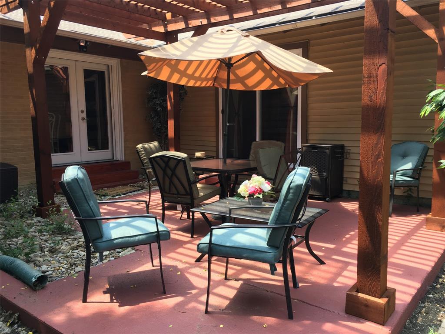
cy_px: 167
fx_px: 373
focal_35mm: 29
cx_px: 222
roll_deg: +0.8
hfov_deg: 61.7
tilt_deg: -4.6
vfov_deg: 48.2
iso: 32
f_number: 2.2
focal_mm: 4.15
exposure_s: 1/120
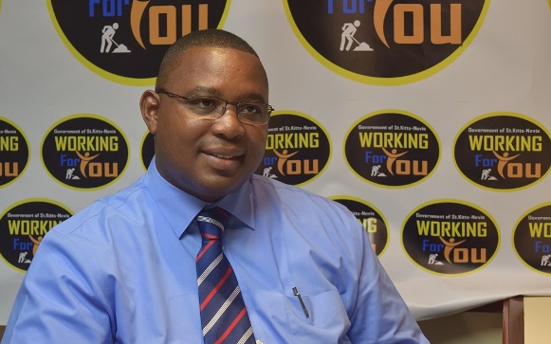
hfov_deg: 22.4
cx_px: 259
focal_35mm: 93
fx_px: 1390
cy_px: 147
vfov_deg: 14.1
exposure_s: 1/60
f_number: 5.6
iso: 800
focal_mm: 55
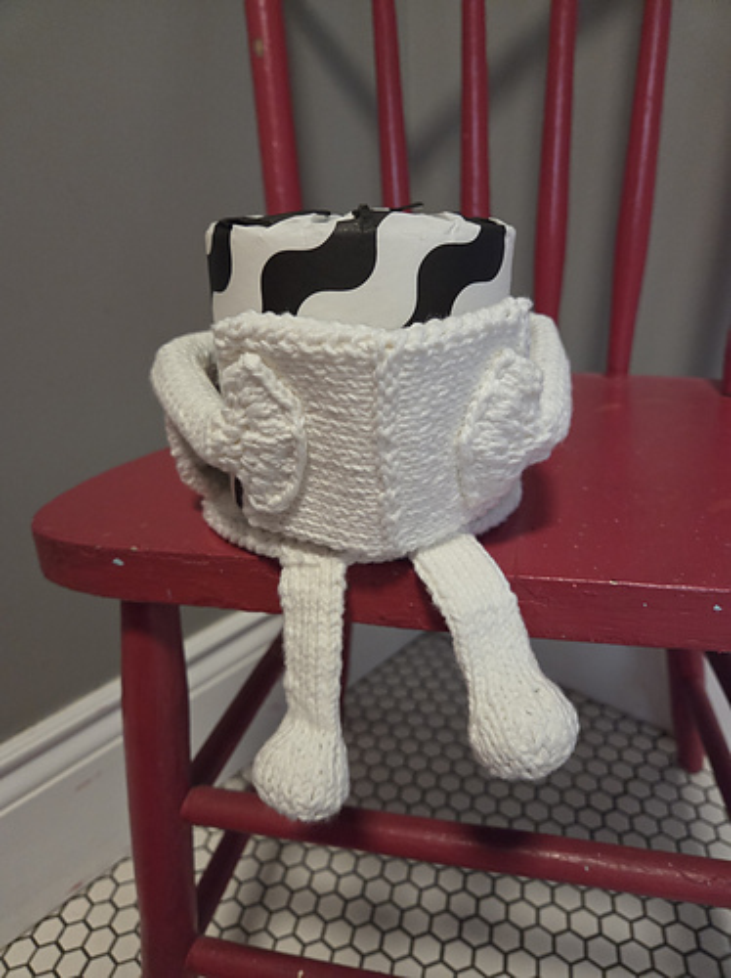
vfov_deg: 74.0
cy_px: 489
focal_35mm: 23
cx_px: 366
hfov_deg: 58.8
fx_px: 649
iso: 1600
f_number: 1.8
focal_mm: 5.4
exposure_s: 1/120
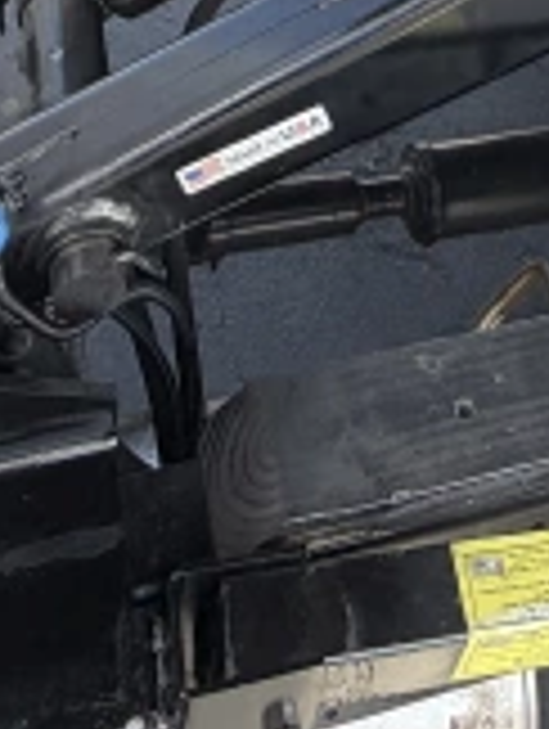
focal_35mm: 69
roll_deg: -9.6
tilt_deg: -22.9
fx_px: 1455
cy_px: -612
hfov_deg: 21.0
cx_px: 459
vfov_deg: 19.9
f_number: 2.2
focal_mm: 2.22
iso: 64
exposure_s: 1/445
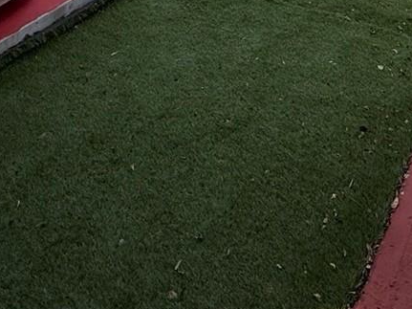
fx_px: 619
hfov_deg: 35.6
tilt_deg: -4.4
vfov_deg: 19.9
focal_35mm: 52
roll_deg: -0.9
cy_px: -258
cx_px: 331
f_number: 2.2
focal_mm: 2.22
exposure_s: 1/1339
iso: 50
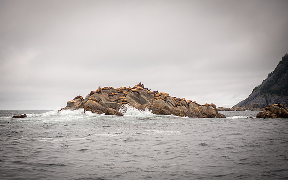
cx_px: 132
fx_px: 652
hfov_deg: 24.9
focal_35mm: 83
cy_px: 107
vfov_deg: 15.7
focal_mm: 70
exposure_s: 1/800
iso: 100
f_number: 2.8
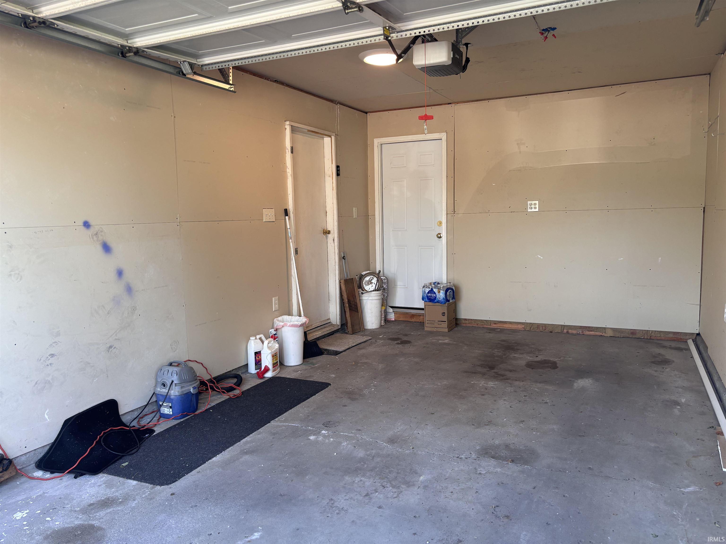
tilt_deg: -5.1
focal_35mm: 26
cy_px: 272
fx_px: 545
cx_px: 363
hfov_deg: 67.3
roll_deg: -0.2
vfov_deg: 53.1
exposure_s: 1/120
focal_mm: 5.96
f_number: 1.6
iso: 80
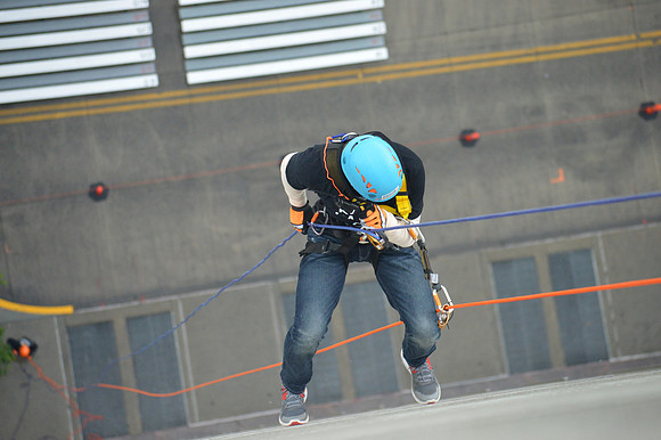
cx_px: 330
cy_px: 220
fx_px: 3193
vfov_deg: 7.9
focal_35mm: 174
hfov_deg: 11.8
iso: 1250
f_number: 4.8
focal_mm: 116
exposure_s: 1/500
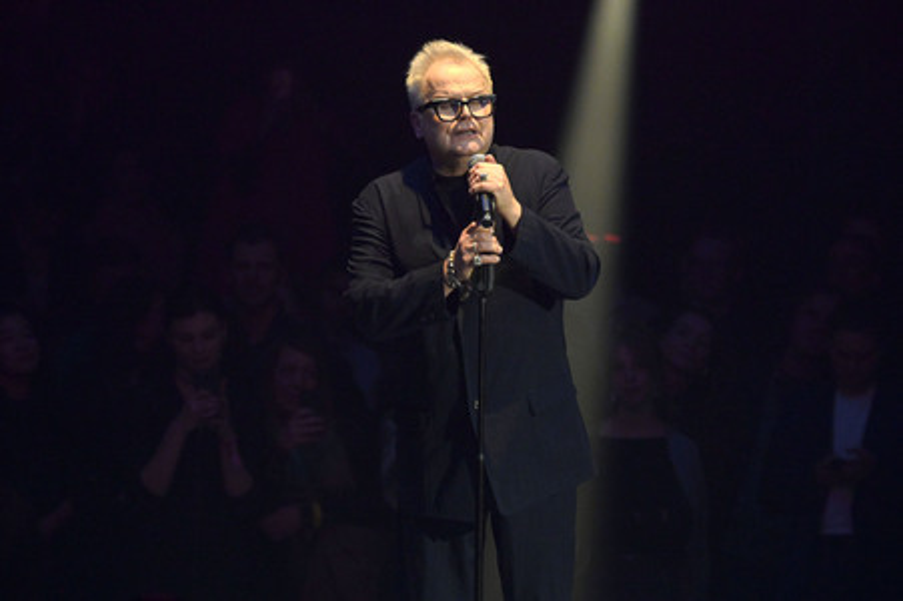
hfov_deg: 7.4
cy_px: 300
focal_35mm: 280
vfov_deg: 4.9
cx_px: 452
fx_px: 7018
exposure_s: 1/640
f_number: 5.6
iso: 6400
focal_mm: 280
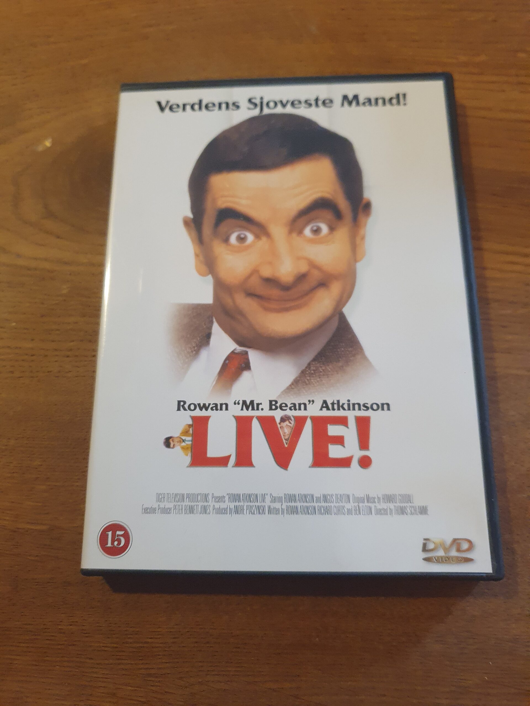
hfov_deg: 53.1
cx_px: 265
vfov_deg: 67.3
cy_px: 353
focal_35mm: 26
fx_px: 531
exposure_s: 1/50
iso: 320
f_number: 1.5
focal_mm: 4.32
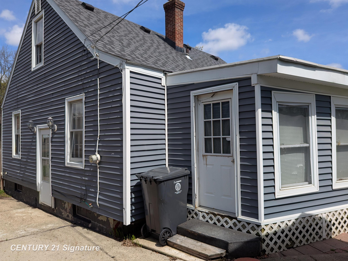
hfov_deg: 71.6
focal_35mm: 24
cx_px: 174
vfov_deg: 56.8
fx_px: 241
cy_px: 130
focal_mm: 4.53
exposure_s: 1/2825
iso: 35
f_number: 1.7
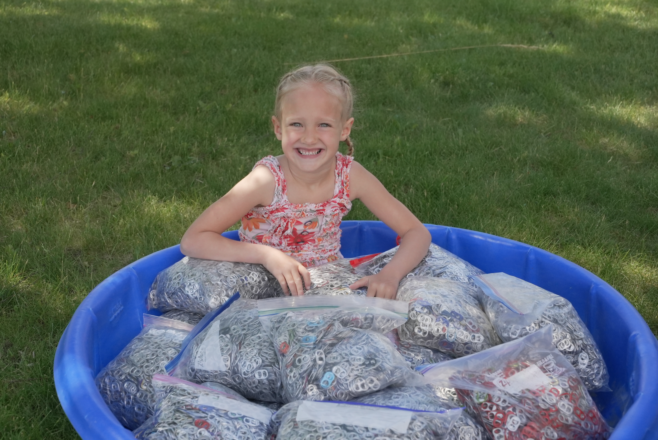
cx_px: 329
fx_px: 1079
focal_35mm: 59
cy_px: 220
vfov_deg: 23.0
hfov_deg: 33.9
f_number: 8
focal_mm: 59
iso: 4000
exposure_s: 1/2000
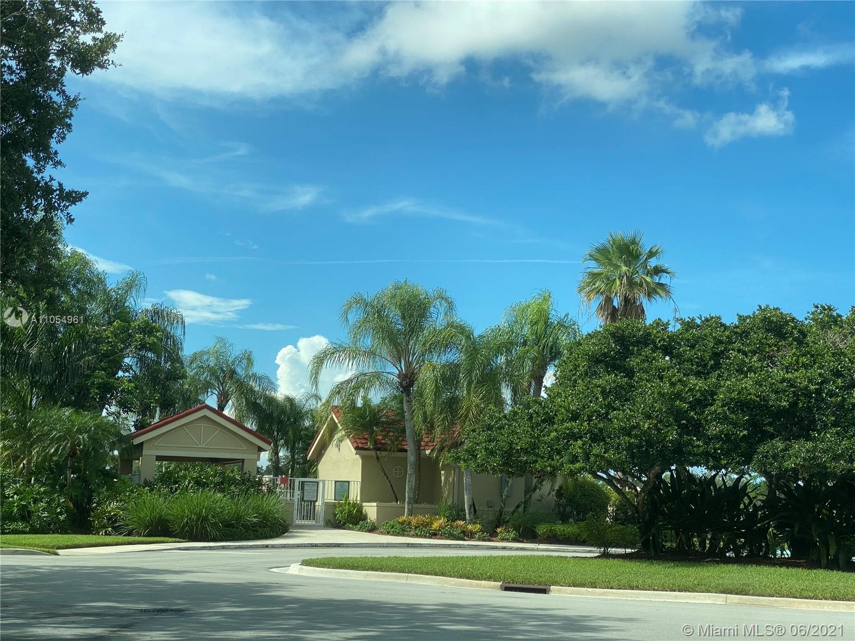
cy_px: 320
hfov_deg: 36.8
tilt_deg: +8.9
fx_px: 1284
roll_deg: -2.5
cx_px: 428
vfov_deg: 28.0
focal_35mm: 52
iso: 20
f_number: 2
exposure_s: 1/1142
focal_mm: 6
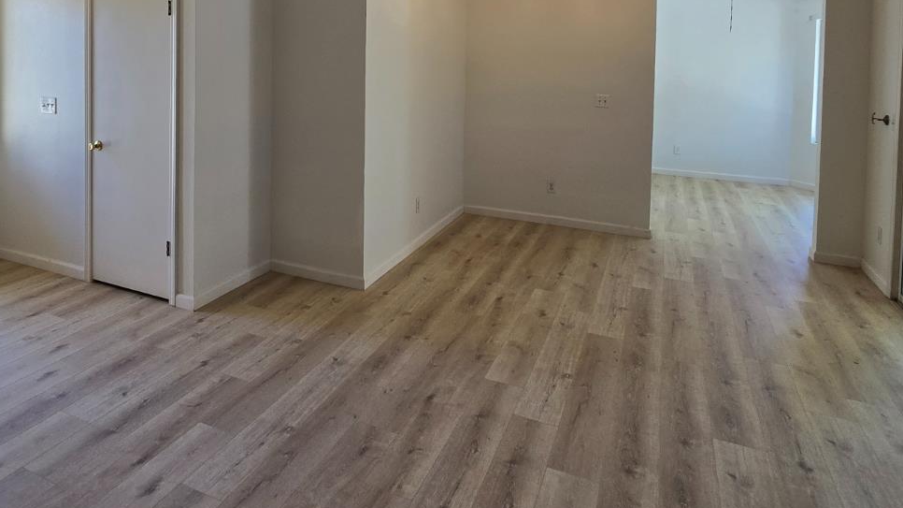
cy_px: 88
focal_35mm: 22
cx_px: 394
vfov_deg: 48.0
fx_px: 527
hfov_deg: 80.8
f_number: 2.2
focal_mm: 2.2
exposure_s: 1/120
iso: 64
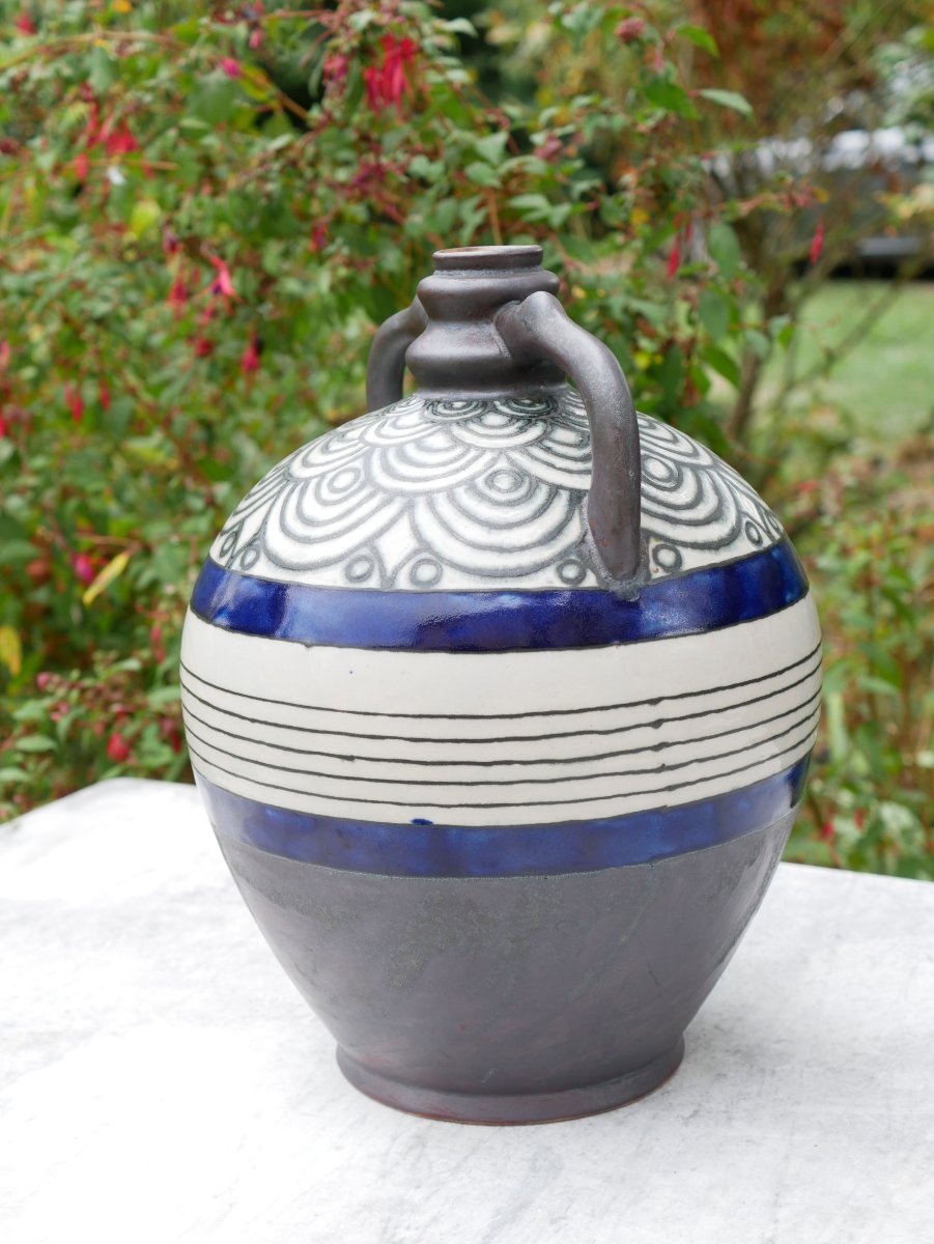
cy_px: 622
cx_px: 467
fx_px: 2157
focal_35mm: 60
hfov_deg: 24.4
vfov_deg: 32.2
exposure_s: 1/160
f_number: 4.5
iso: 200
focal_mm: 30
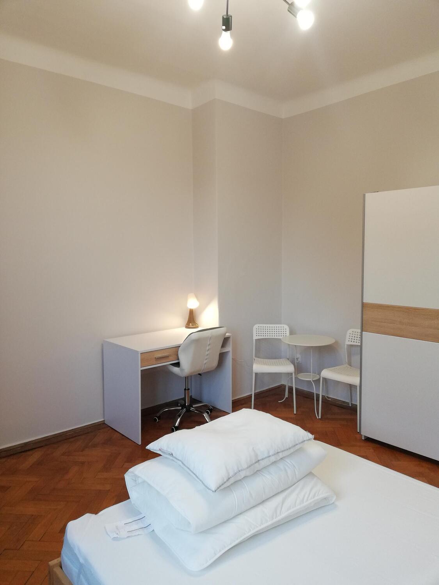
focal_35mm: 27
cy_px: 292
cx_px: 220
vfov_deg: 65.3
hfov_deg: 51.4
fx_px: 457
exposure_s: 1/50
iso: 160
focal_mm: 3.81
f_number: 2.2
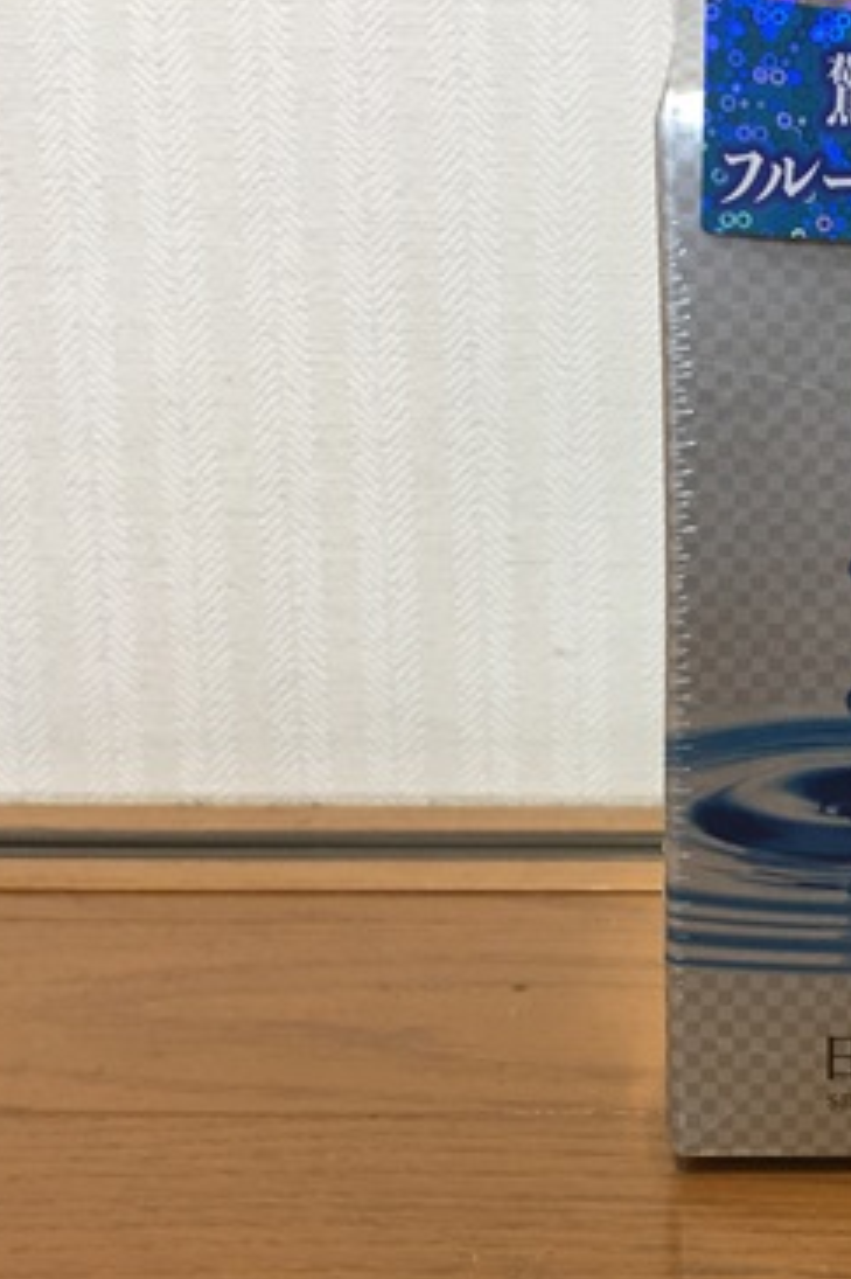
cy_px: 592
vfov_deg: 39.6
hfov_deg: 25.0
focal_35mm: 50
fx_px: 1774
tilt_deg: -12.0
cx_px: 951
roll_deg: +0.2
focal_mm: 4.15
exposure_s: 1/30
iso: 100
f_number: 2.2
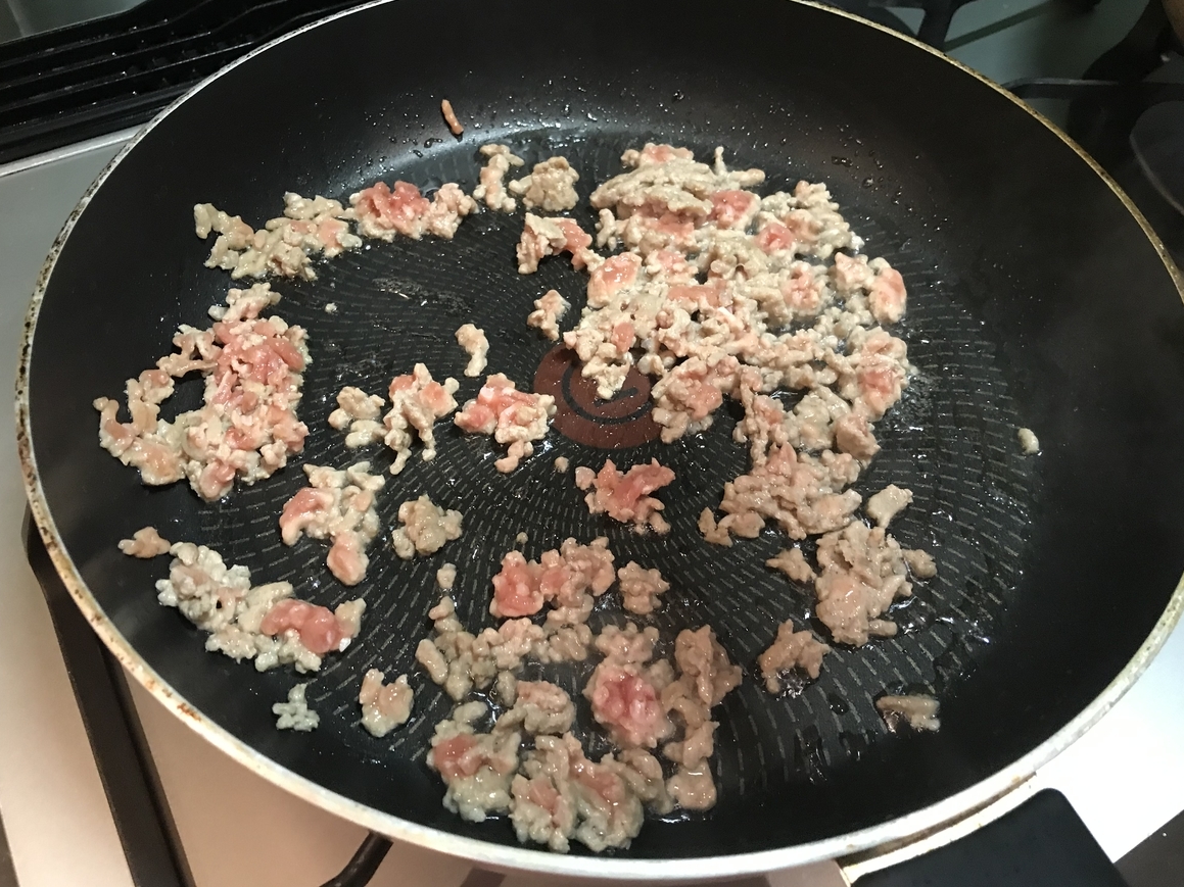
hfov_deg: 61.7
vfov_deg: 48.2
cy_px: 429
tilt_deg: -52.8
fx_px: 992
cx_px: 573
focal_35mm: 29
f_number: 1.8
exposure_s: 1/9
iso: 100
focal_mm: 3.99
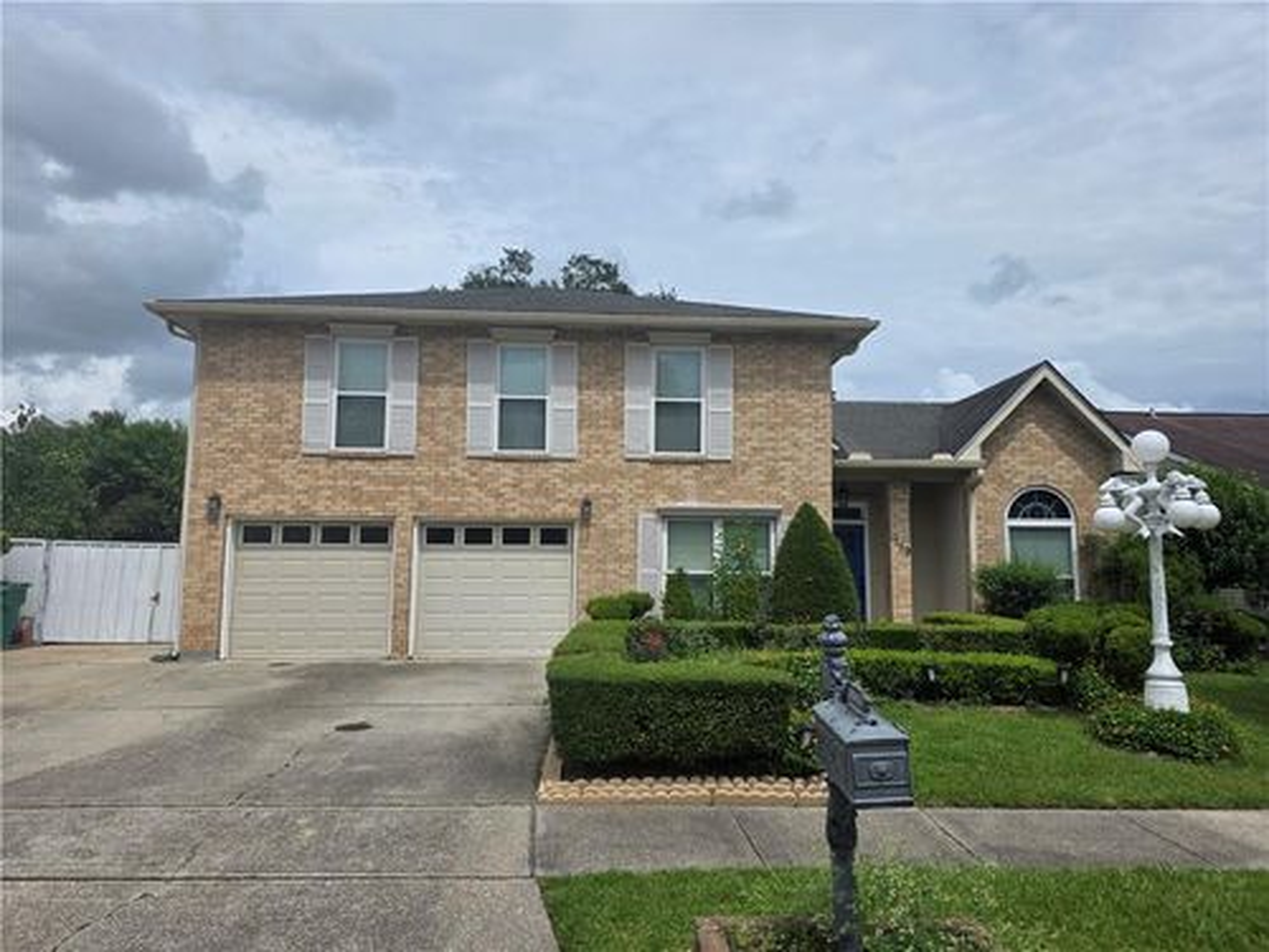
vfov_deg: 58.9
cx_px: 634
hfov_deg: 73.9
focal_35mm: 23
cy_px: 476
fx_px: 843
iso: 50
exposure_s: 1/7944
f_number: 1.7
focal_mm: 6.3
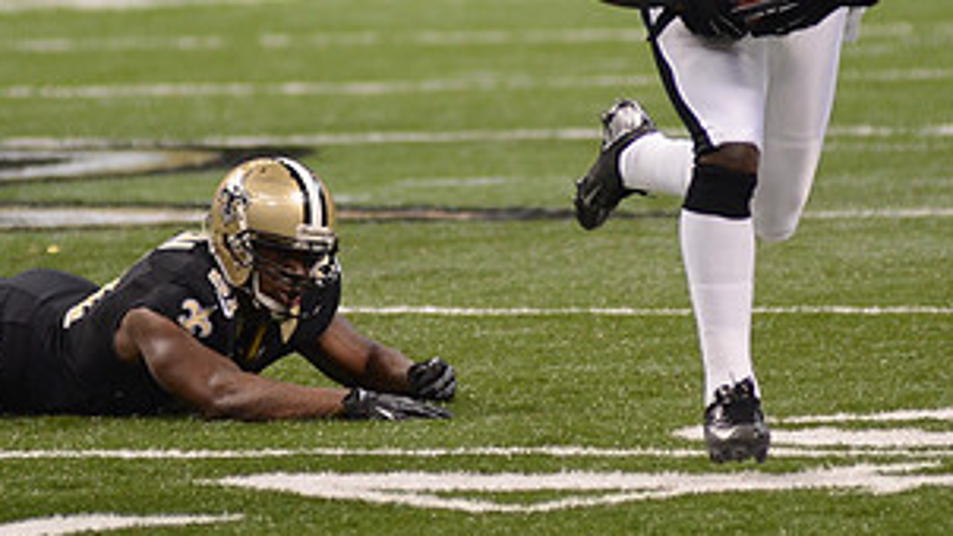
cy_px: 50
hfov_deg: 3.6
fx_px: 15215
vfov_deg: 2.0
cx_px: 492
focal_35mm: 602
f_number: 2.8
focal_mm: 200
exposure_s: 1/2000
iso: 1600
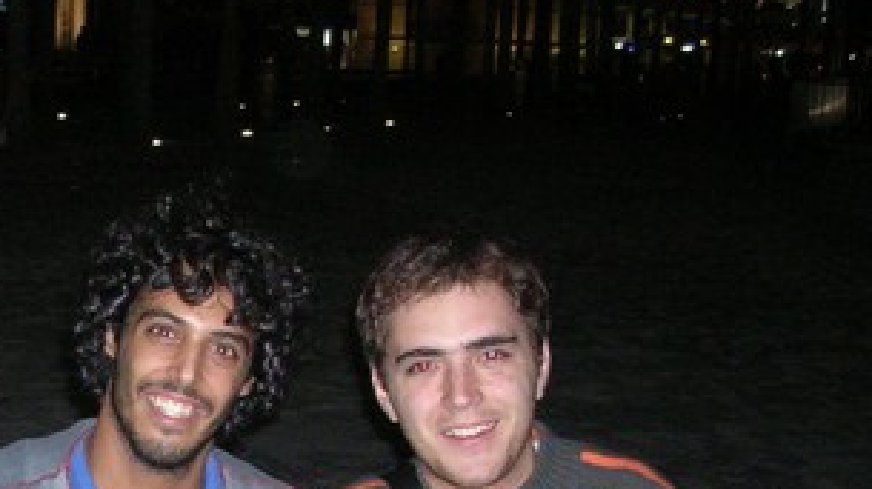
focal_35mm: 87
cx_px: 71
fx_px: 2010
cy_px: 601
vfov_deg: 13.5
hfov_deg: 23.8
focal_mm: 5.8
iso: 157
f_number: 2.8
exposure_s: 1/60.1
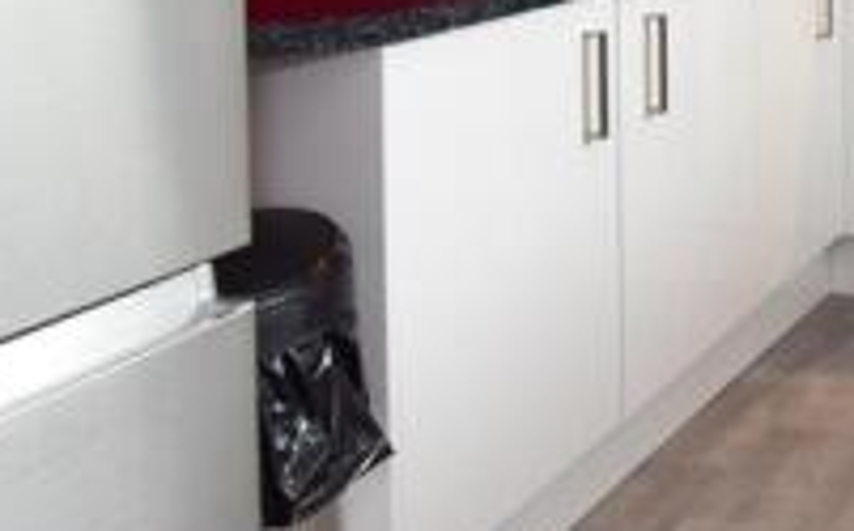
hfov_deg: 32.2
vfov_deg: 22.6
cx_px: 1066
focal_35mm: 50
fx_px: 1162
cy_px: -185
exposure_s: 1/13
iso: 400
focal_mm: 10
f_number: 10
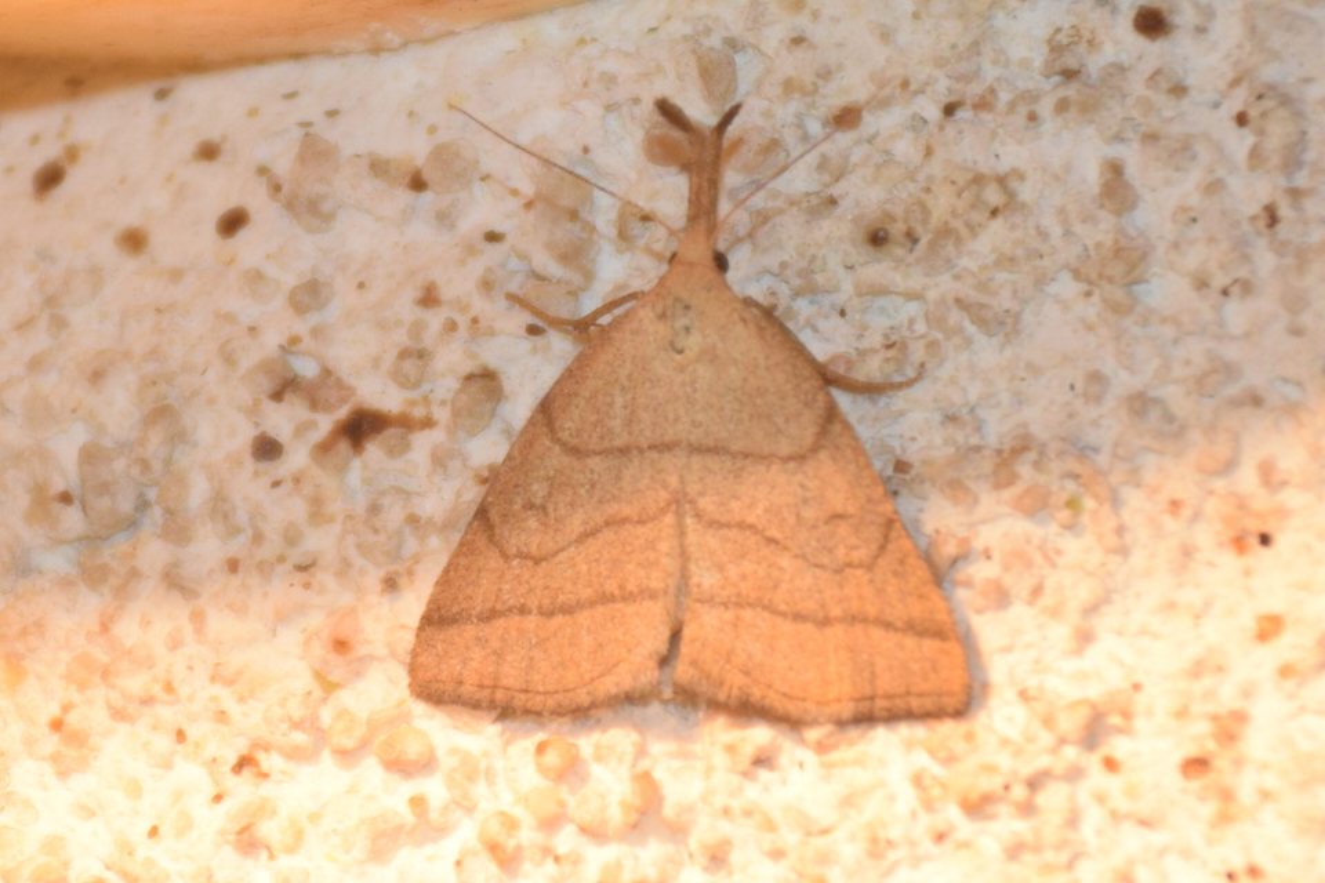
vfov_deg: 6.5
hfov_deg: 9.8
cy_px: 442
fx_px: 7729
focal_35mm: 210
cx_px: 662
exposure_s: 1/200
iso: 320
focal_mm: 140
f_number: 5.6
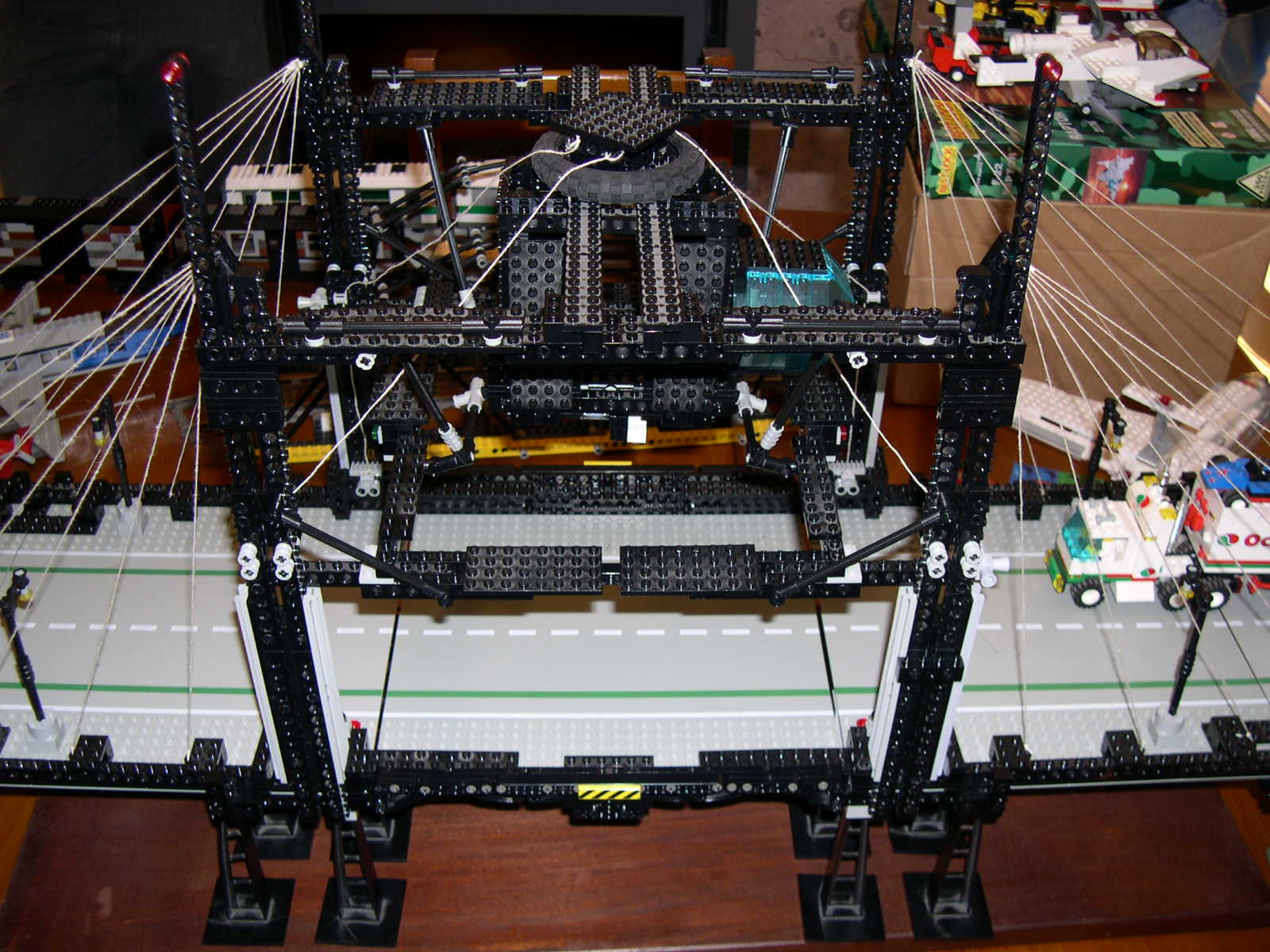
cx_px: 635
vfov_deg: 37.7
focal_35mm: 38
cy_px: 476
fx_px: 1394
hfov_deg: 49.0
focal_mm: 8
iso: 100
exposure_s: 1/60
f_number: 2.8
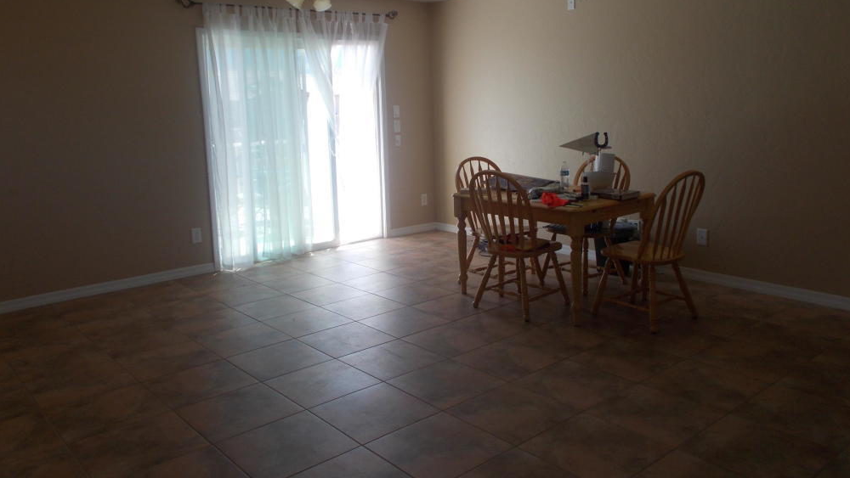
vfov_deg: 40.0
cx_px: 434
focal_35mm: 29
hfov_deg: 66.0
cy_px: 193
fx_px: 654
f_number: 3.2
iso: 80
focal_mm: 4.6
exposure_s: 1/100
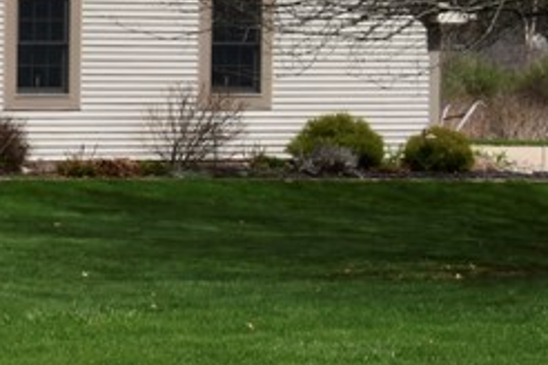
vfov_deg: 8.0
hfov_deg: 11.2
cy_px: 46
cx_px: -432
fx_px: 2618
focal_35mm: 172
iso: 250
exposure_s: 1/250
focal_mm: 26
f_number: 20
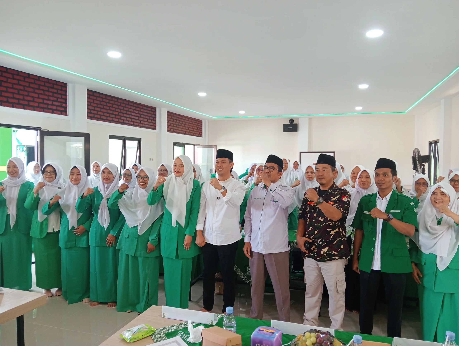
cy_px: 173
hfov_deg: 63.4
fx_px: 372
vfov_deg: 49.9
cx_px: 230
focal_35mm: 28
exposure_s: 1/33.3
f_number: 1.8
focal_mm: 3.98
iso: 281
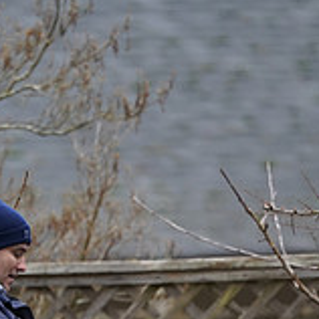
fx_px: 27295
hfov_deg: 0.7
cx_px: 10
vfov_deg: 0.7
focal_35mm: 2618
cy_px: 375
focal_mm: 840
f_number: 5.6
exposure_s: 1/250
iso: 1250
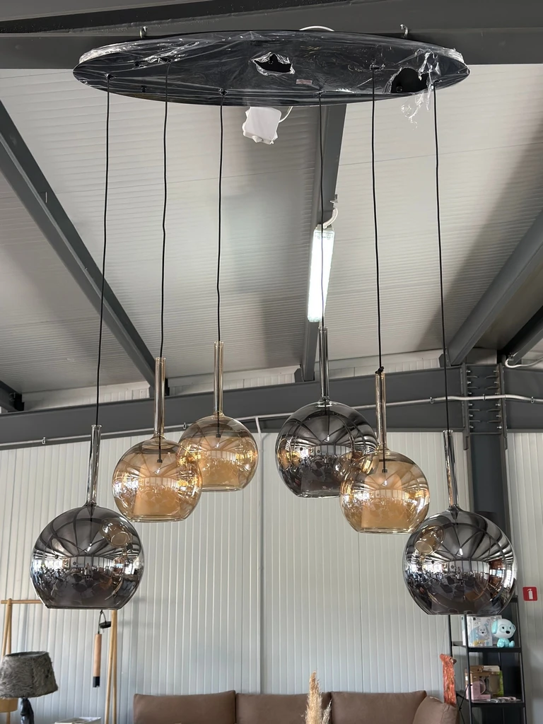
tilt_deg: +13.5
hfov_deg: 32.2
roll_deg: -0.2
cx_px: 272
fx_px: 941
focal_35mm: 45
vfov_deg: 42.1
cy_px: 362
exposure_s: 1/50
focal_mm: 6.8
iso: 250
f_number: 1.8
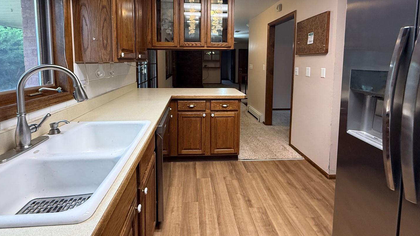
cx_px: 202
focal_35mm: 17
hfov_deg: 95.9
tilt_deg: -4.9
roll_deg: -0.6
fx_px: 189
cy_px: 77
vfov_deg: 62.2
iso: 320
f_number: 2.2
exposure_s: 1/60
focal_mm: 2.22
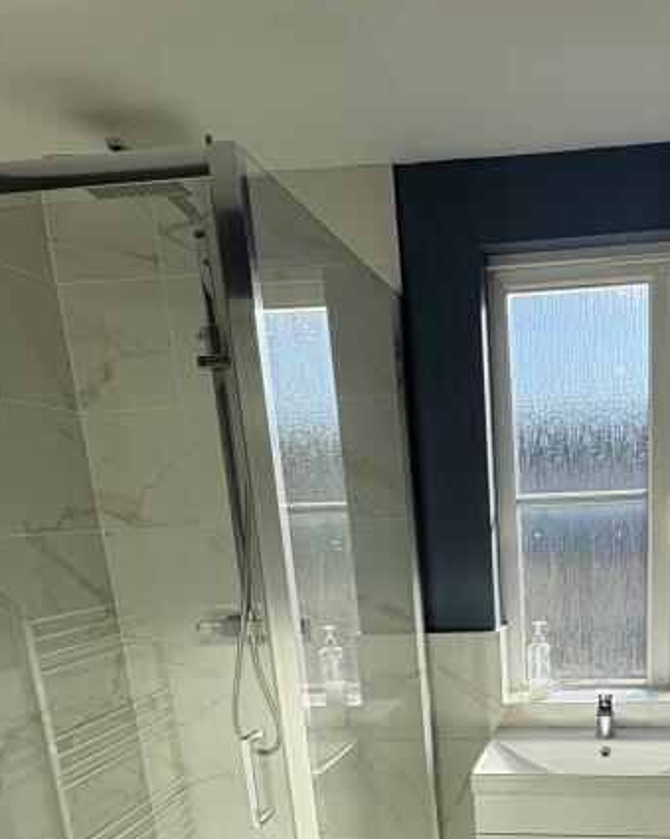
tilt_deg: -15.5
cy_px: 742
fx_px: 818
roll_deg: +2.6
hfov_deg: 42.6
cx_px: 532
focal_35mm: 33
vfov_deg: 48.9
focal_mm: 2.22
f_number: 2.2
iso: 40
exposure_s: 1/561
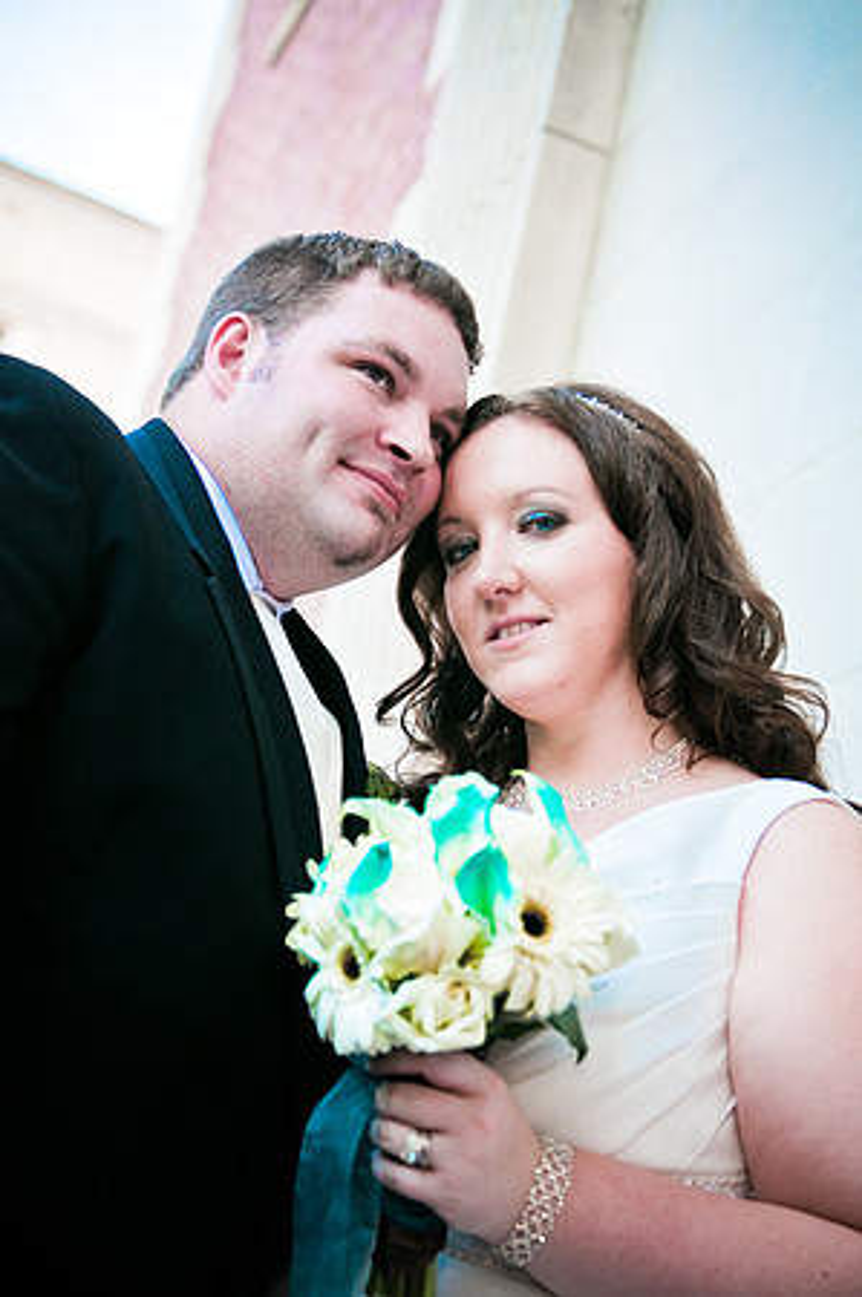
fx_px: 2160
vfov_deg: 33.4
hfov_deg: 22.6
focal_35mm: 60
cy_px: 648
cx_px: 431
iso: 200
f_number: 2.8
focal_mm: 40
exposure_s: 1/640
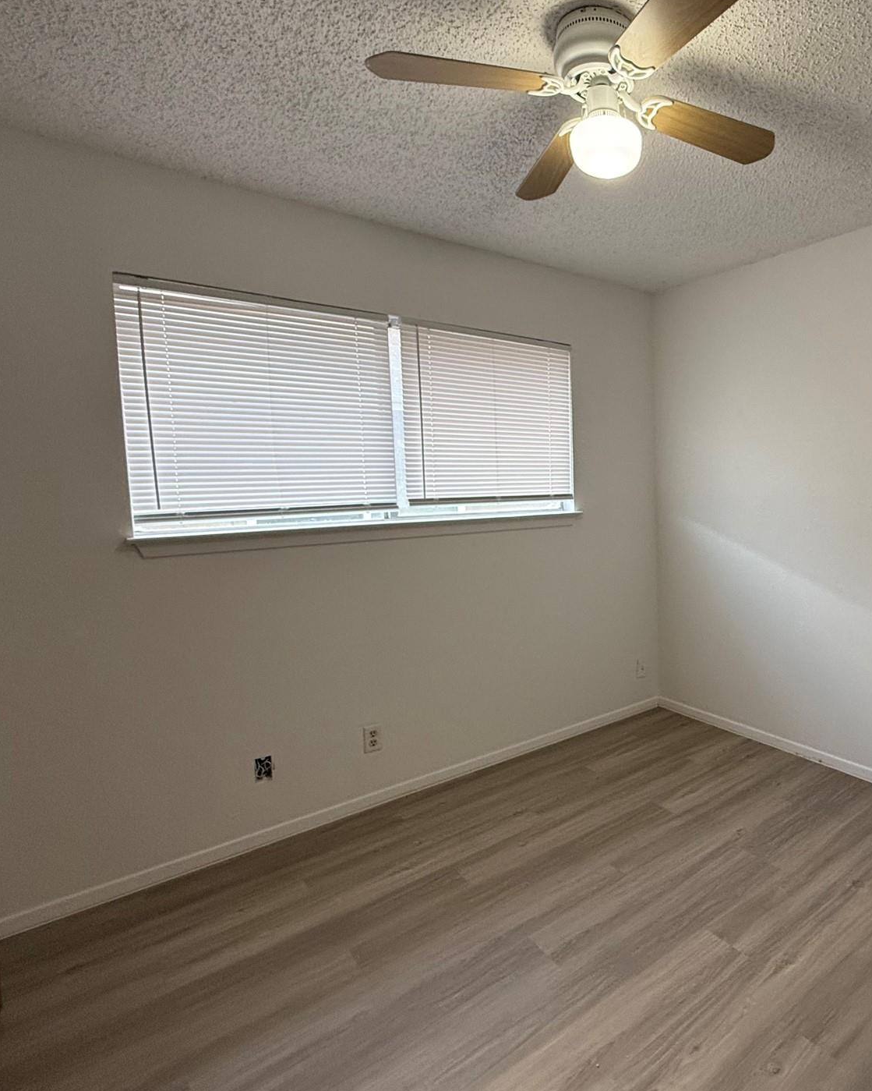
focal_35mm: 20
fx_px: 645
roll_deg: +1.2
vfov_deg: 80.4
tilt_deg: -3.9
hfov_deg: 63.0
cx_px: 683
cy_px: 533
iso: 250
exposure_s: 1/120
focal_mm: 2.22
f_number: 2.2
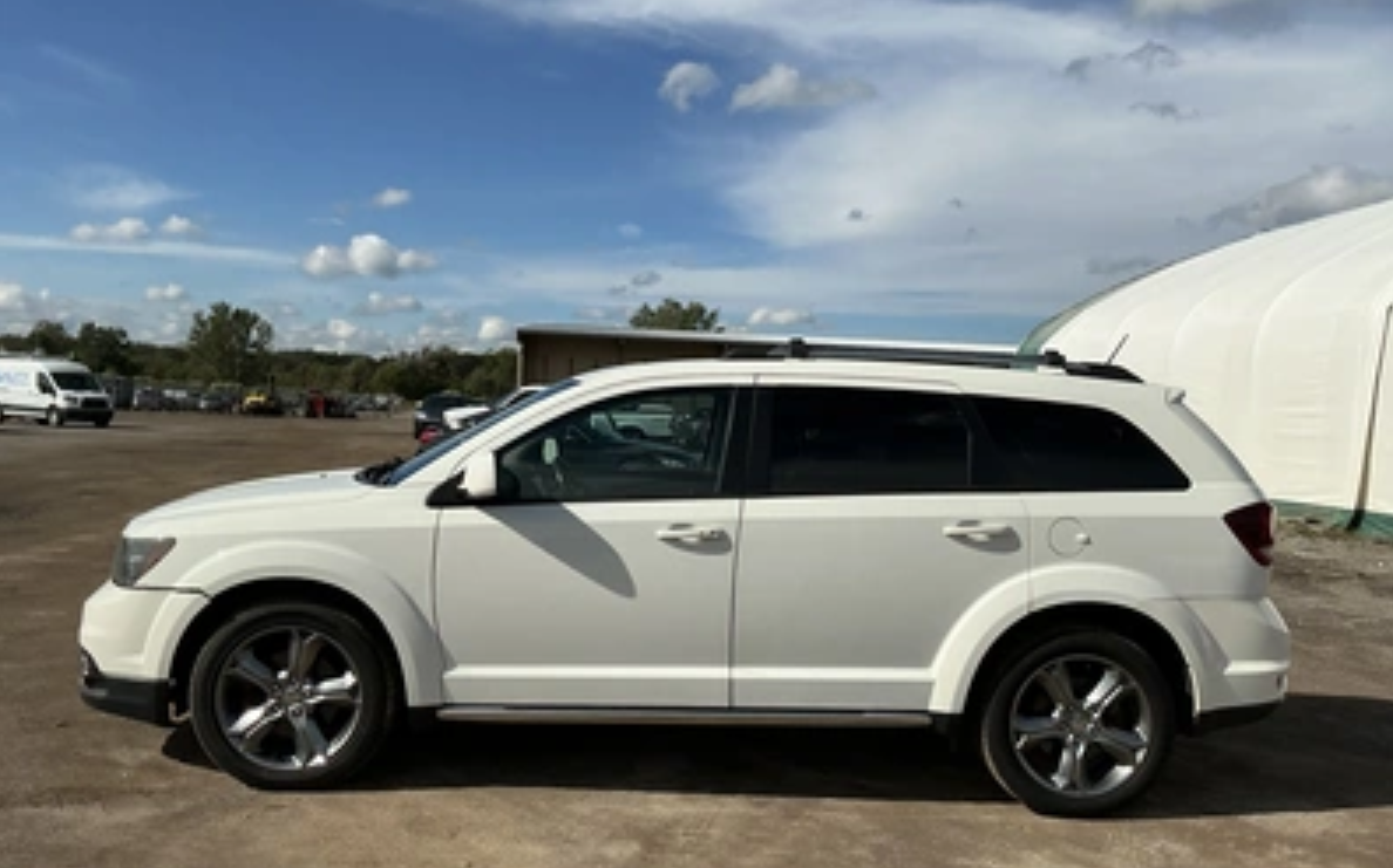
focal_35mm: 30
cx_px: 696
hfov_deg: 62.9
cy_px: 436
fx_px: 1138
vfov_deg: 41.8
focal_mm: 3
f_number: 1.8
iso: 25
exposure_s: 1/3788
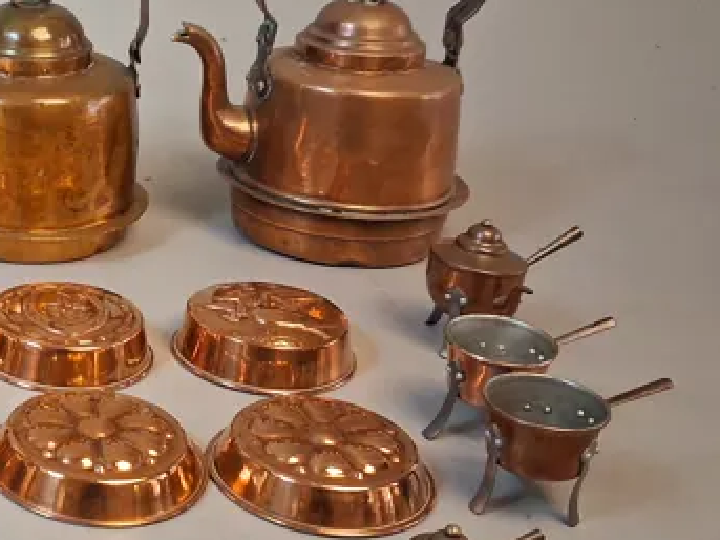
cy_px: 235
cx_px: -44
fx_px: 1310
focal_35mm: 63
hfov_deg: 28.3
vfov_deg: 23.3
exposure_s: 1/50
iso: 500
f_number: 1.8
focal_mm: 4
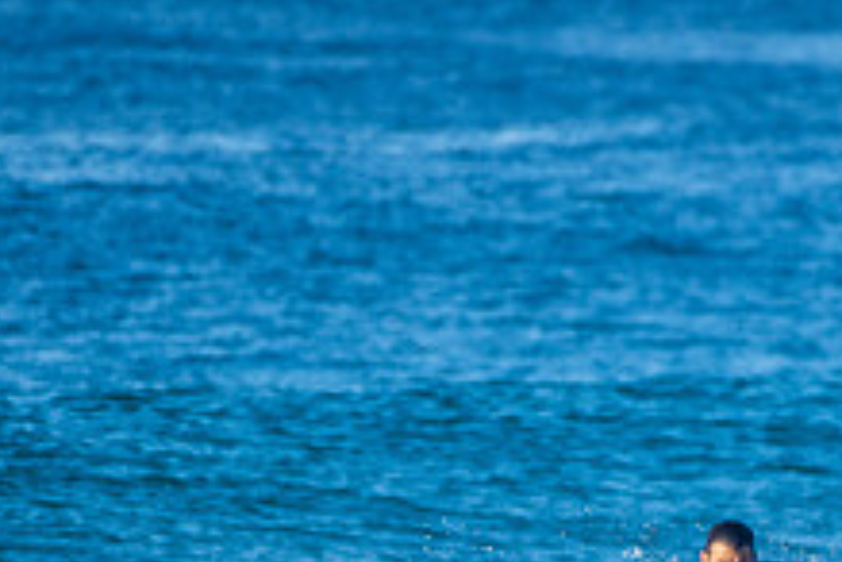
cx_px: 661
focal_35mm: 1984
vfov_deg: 0.7
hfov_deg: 1.0
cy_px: 737
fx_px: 46400
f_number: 5.6
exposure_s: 1/1250
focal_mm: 500
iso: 360
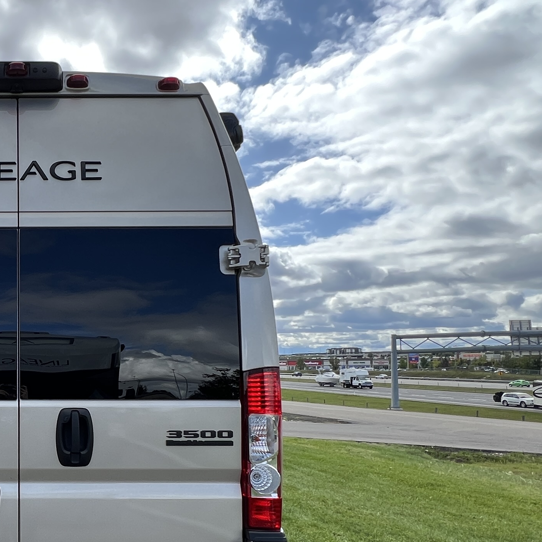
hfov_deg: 42.9
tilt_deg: -0.3
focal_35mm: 33
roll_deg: +1.0
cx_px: 2
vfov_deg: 49.0
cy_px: 356
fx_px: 585
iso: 32
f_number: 1.8
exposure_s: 1/815
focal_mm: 1.57
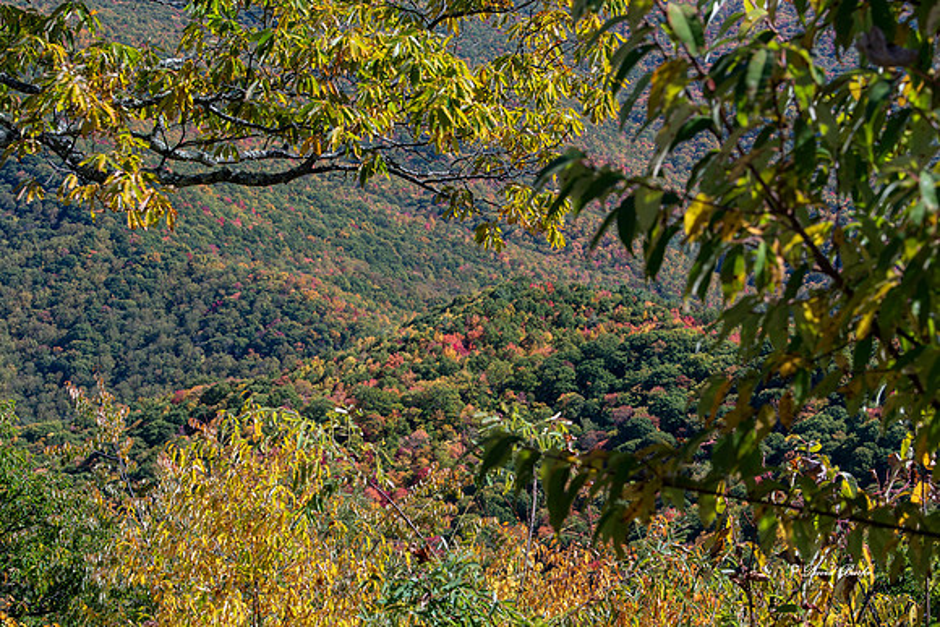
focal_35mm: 123
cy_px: 314
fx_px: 3212
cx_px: 470
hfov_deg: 16.6
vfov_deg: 11.2
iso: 100
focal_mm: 82
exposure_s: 1/20
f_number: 11
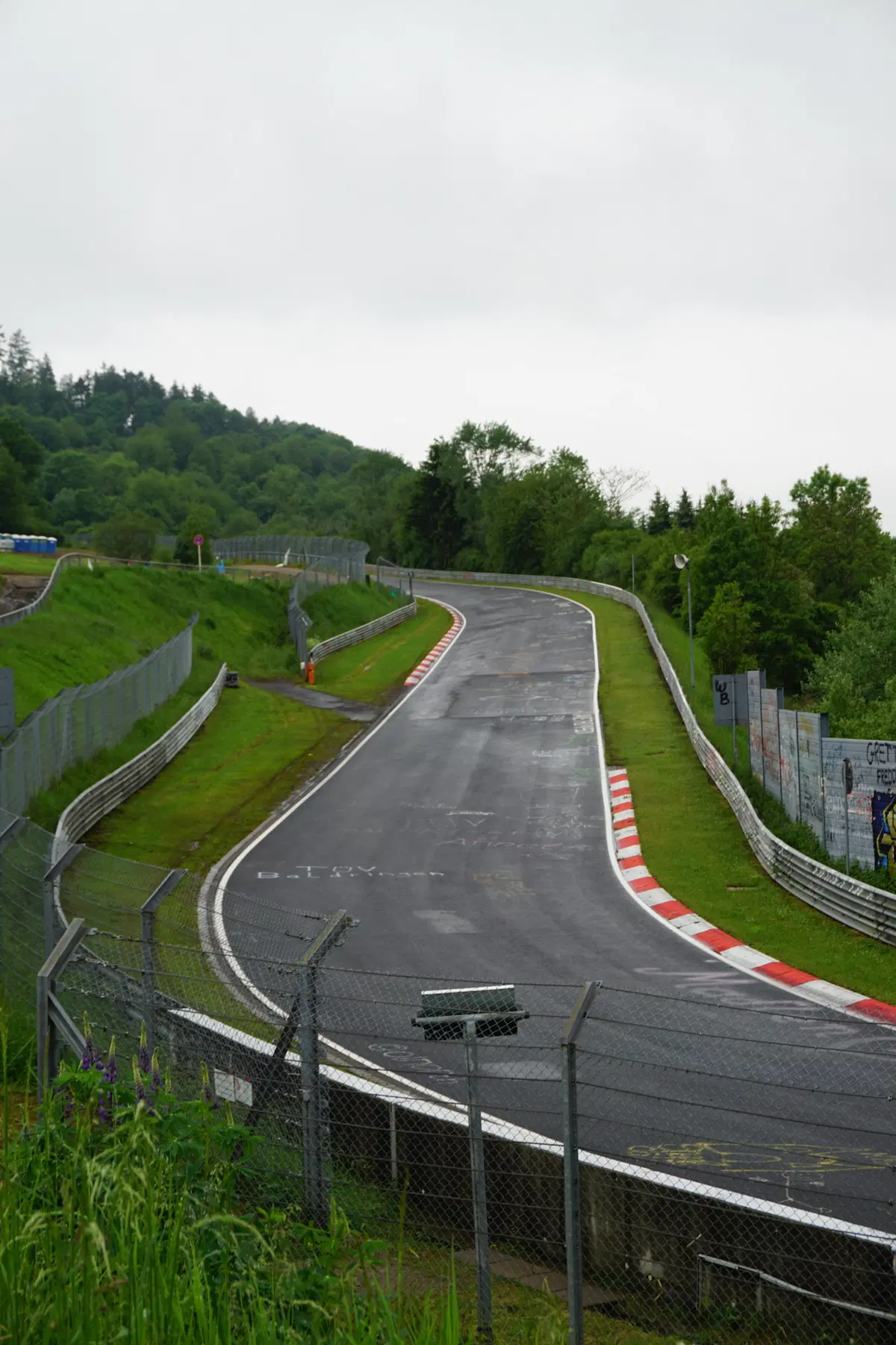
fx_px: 2241
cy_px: 672
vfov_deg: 33.4
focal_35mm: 60
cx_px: 448
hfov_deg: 22.6
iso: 100
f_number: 6.3
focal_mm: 40
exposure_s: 1/80
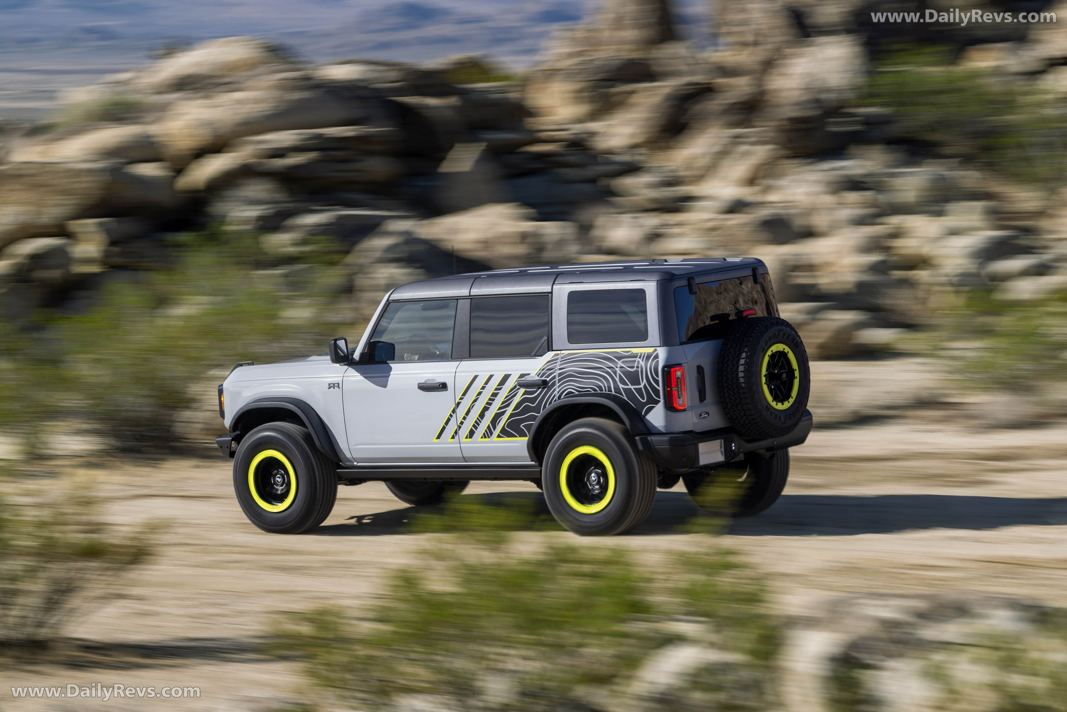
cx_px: 534
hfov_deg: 16.4
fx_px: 3705
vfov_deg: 11.0
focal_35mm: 125
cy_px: 356
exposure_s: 1/20
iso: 32
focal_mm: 125
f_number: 10
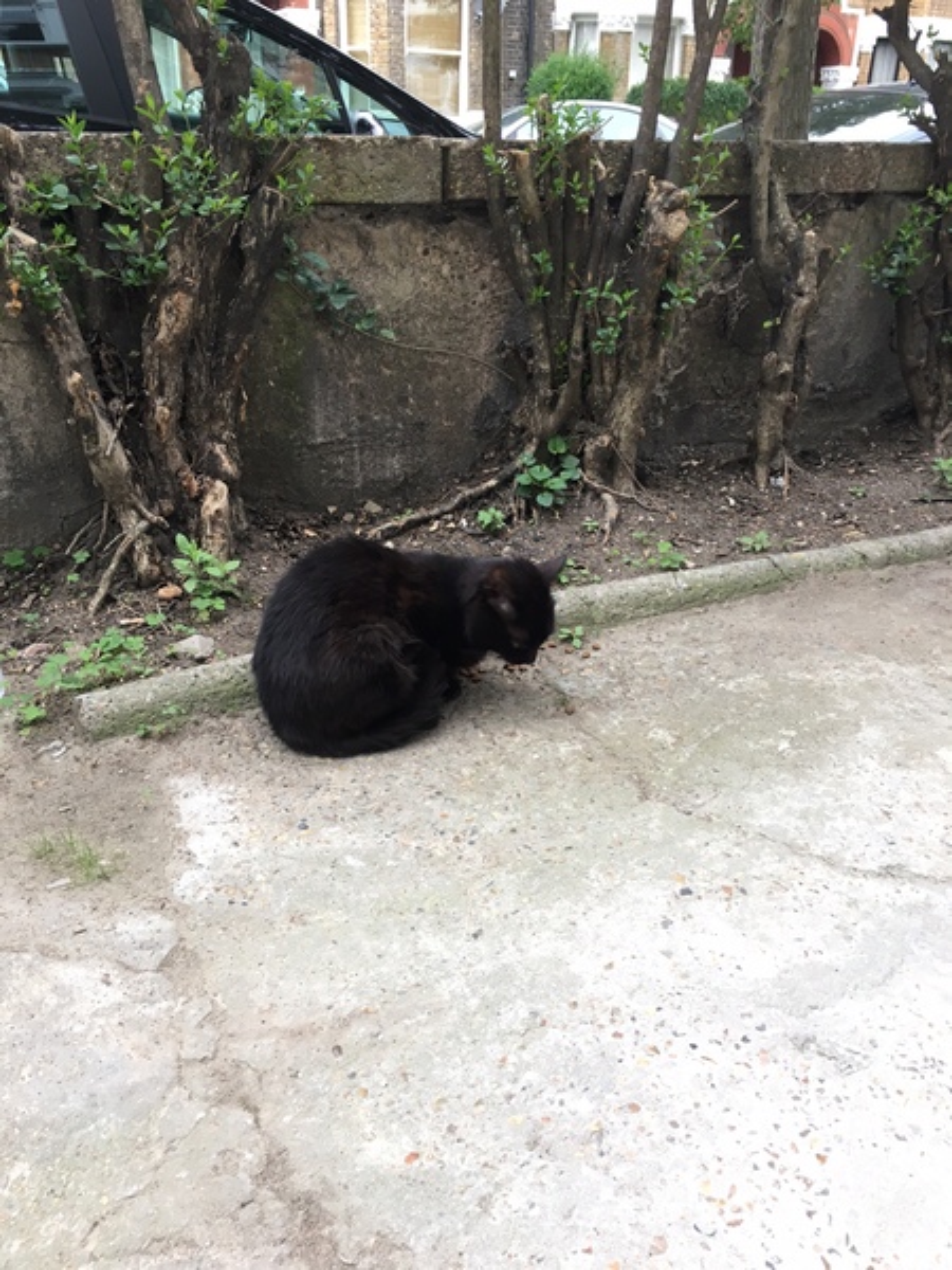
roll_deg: -0.7
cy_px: 635
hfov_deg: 48.2
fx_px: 1063
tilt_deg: -24.4
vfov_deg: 61.7
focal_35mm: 29
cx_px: 476
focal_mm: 4.15
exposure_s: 1/33
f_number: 2.2
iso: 25
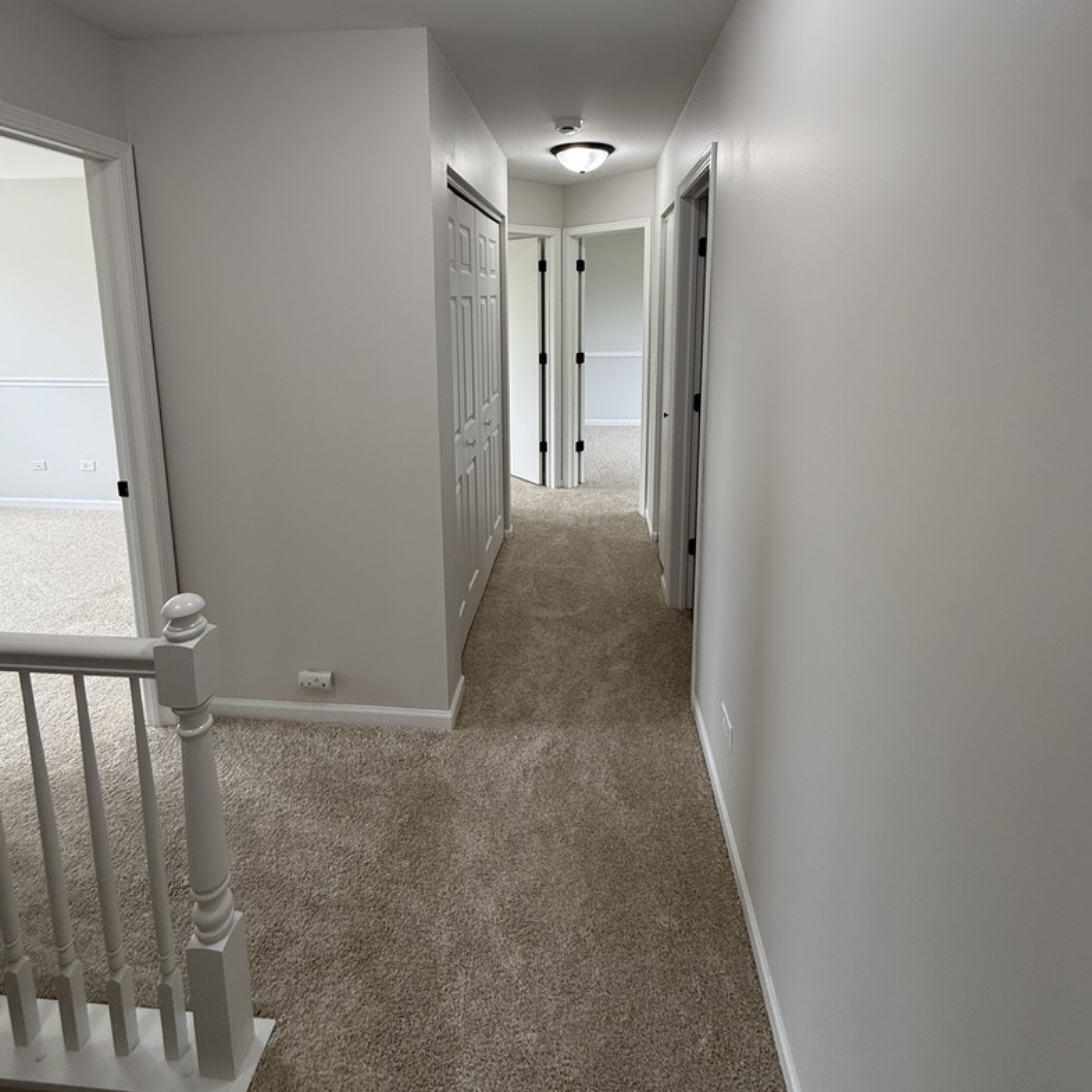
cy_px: 388
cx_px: 540
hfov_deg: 84.0
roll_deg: -0.1
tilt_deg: -8.1
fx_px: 607
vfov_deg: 81.8
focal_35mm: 17
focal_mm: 2.22
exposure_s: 1/120
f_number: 2.2
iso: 125
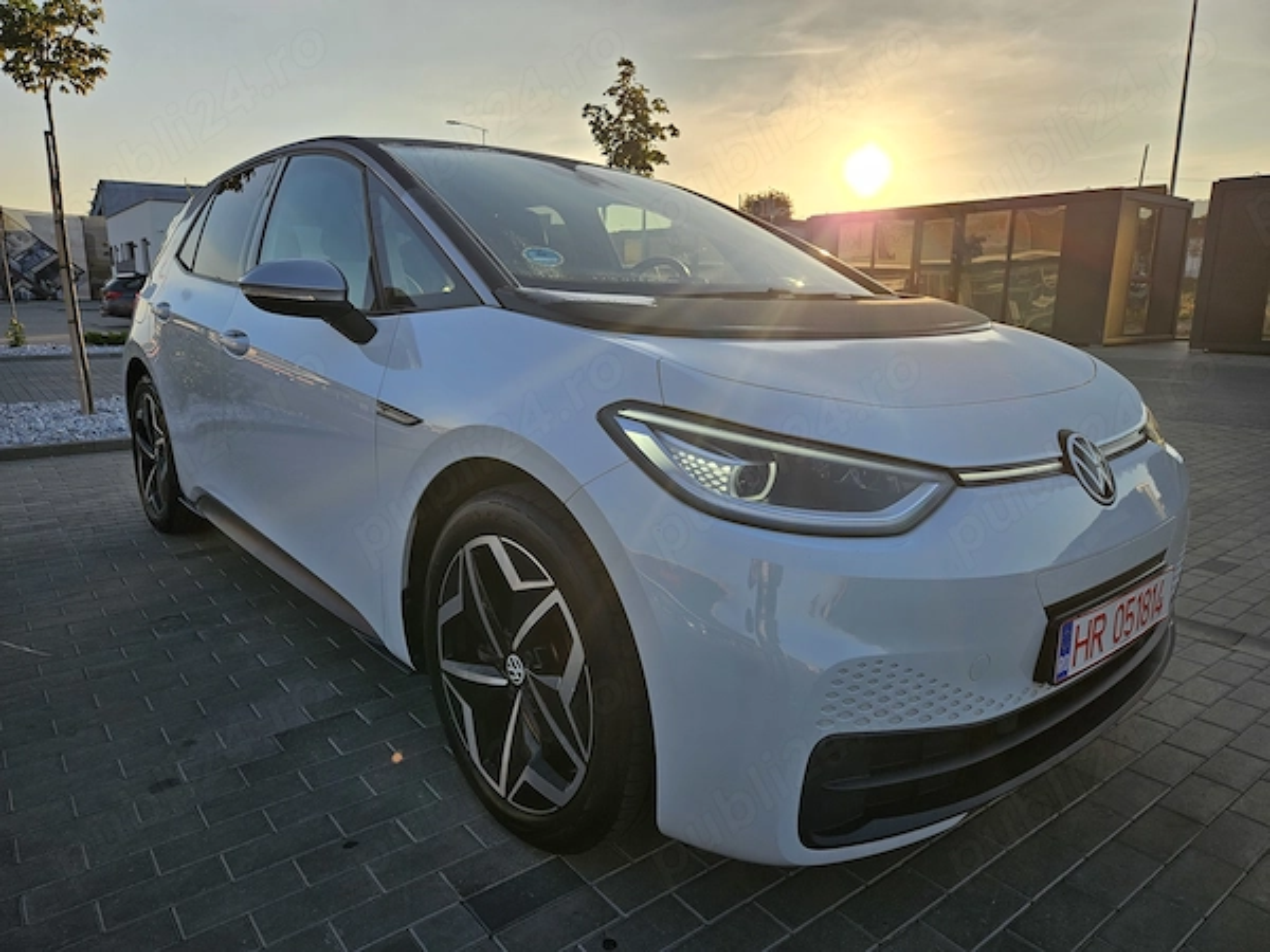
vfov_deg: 58.9
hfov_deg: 73.9
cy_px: 476
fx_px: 844
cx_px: 635
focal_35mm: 23
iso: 25
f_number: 1.8
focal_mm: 5.4
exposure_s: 1/1123
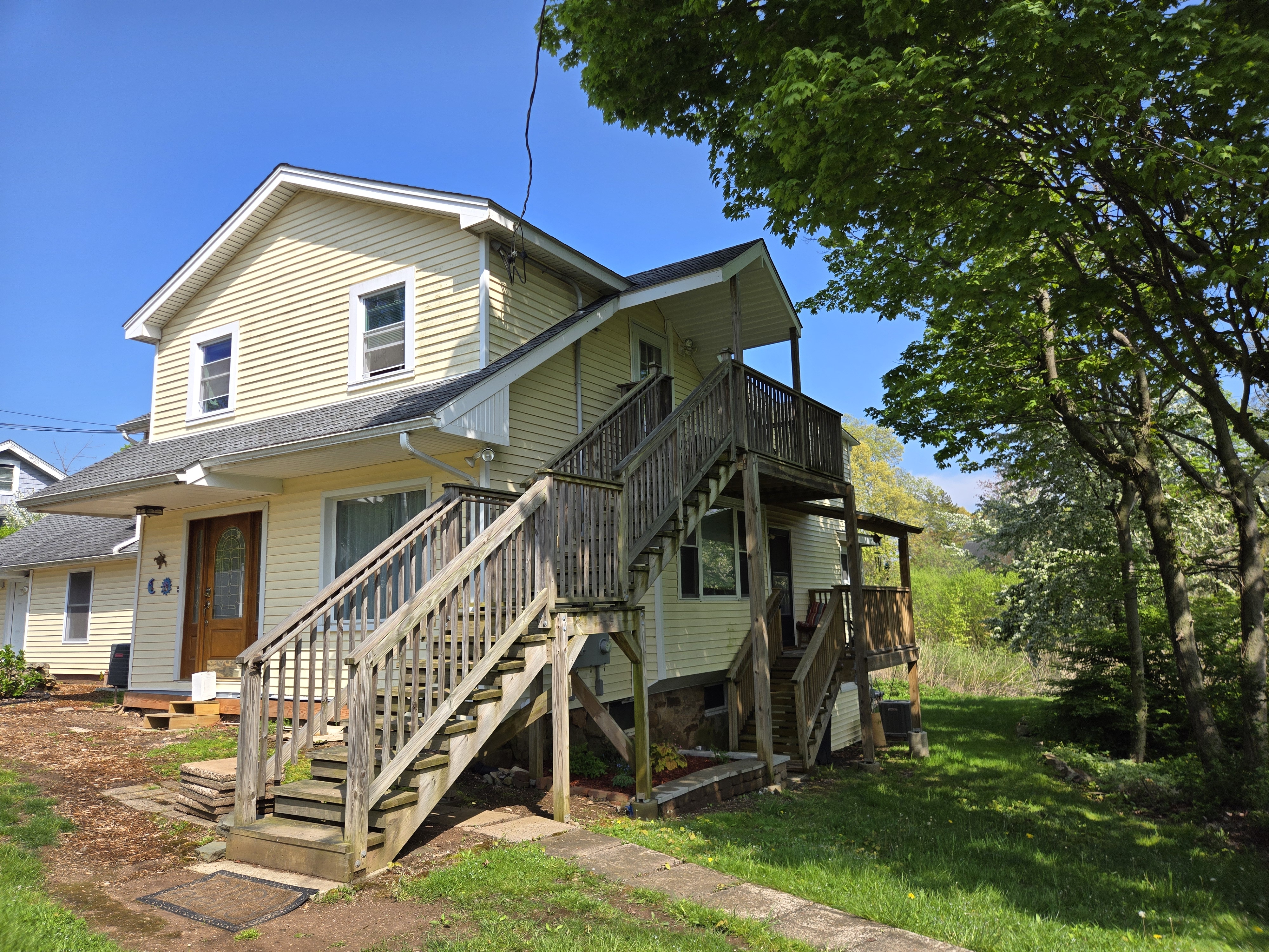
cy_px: 476
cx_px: 634
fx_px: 843
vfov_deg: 58.9
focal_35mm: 23
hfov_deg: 73.9
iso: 25
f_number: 1.8
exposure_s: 1/1123
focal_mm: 5.4
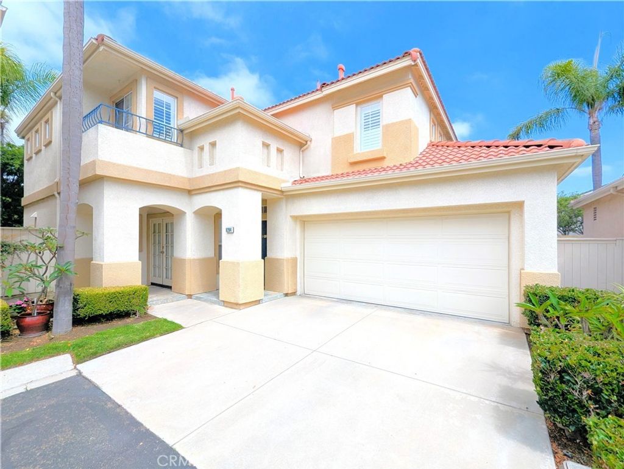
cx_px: 312
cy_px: 234
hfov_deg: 106.1
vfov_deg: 90.0
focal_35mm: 13
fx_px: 235
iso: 49
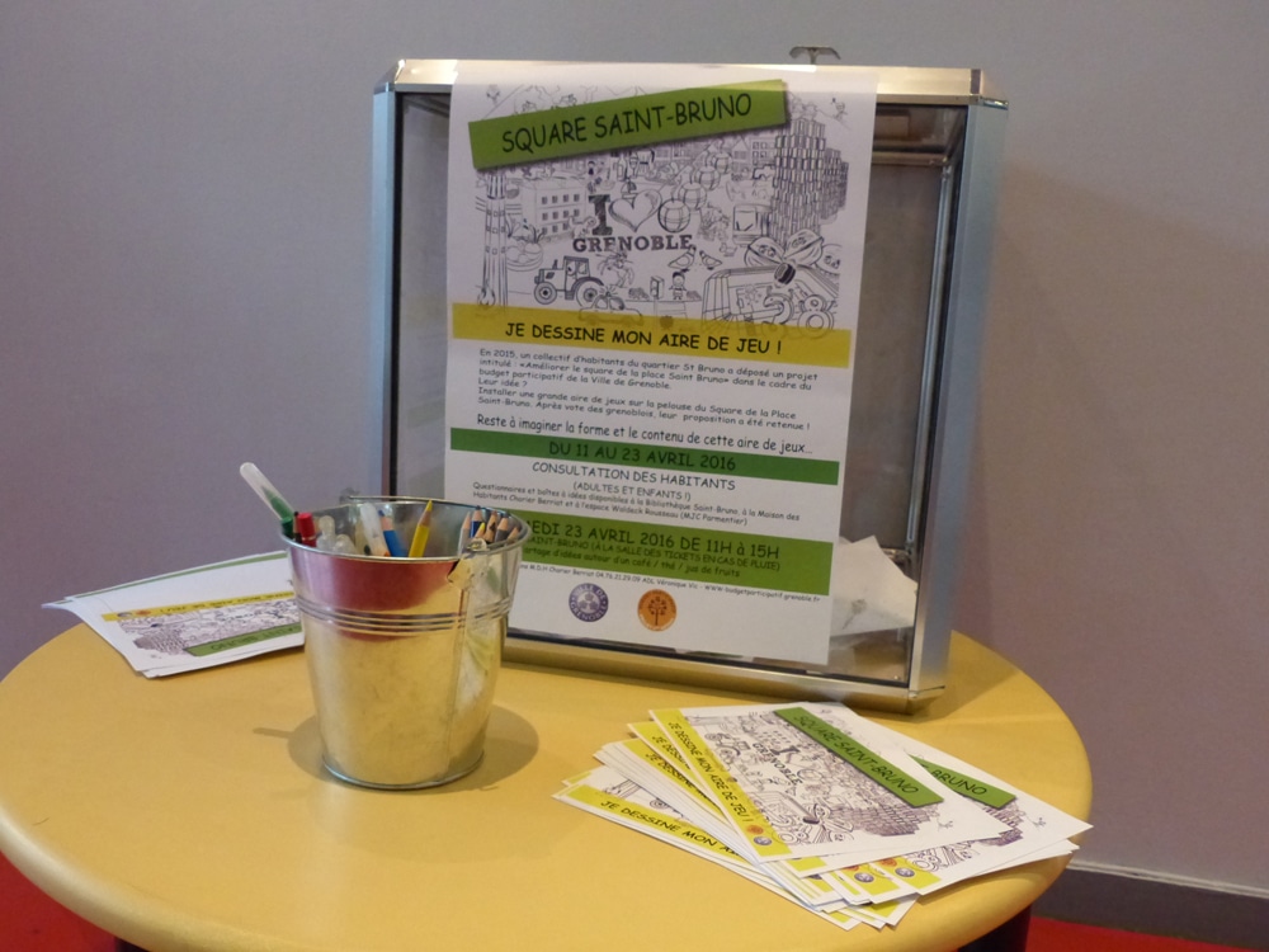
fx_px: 1136
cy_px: 476
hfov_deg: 58.4
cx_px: 634
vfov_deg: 45.4
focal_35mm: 31
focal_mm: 5.6
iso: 800
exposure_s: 1/125
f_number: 2.8
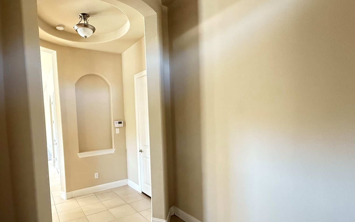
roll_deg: +2.1
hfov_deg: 84.0
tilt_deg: -2.9
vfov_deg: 59.4
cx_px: 142
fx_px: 193
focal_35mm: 20
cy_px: 127
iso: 800
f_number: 2.2
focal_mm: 2.22
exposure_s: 1/60
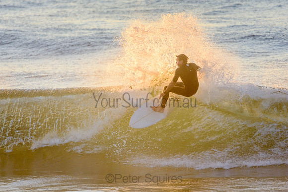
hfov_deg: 2.7
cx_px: 144
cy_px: 96
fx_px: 6002
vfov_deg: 1.8
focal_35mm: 750
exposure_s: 1/1000
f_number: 5.6
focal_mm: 500
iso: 500
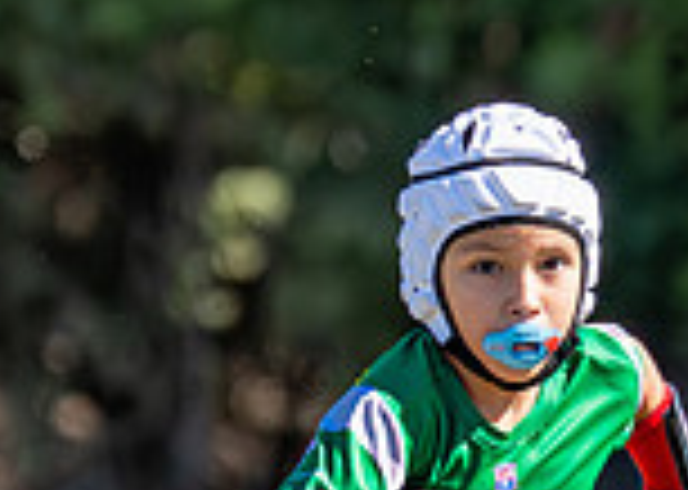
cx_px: 652
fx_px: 30943
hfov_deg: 1.3
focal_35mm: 1585
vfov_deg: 0.9
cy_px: 305
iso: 200
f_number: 2.8
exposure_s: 1/2500
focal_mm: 200
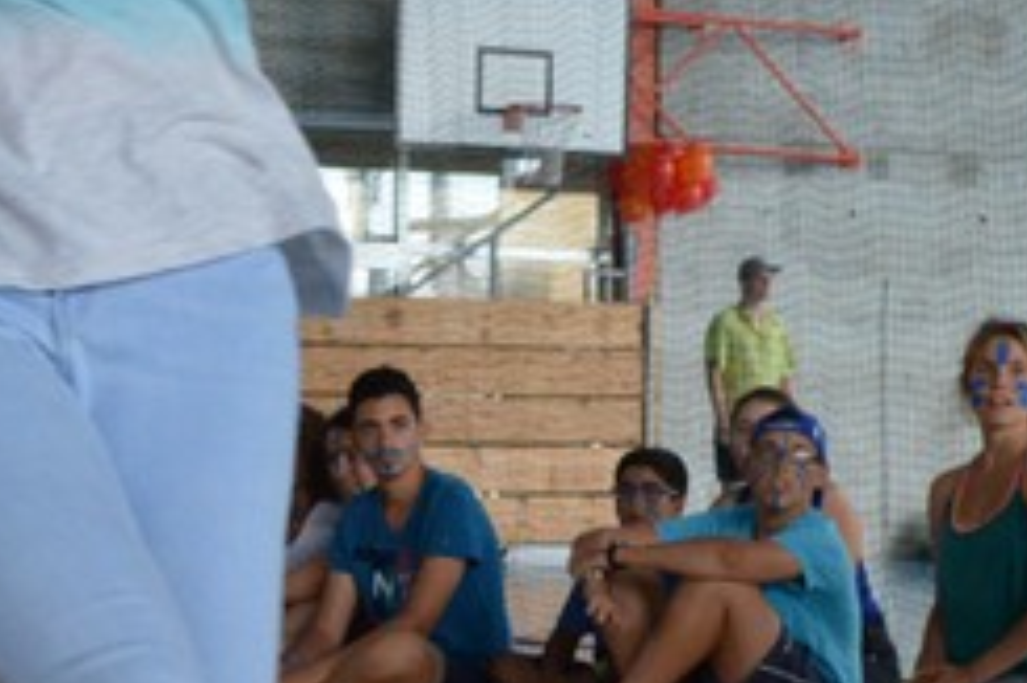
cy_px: 325
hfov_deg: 17.2
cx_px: -252
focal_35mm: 113
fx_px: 3221
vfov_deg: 12.1
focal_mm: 18
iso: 1000
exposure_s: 1/500
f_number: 3.5
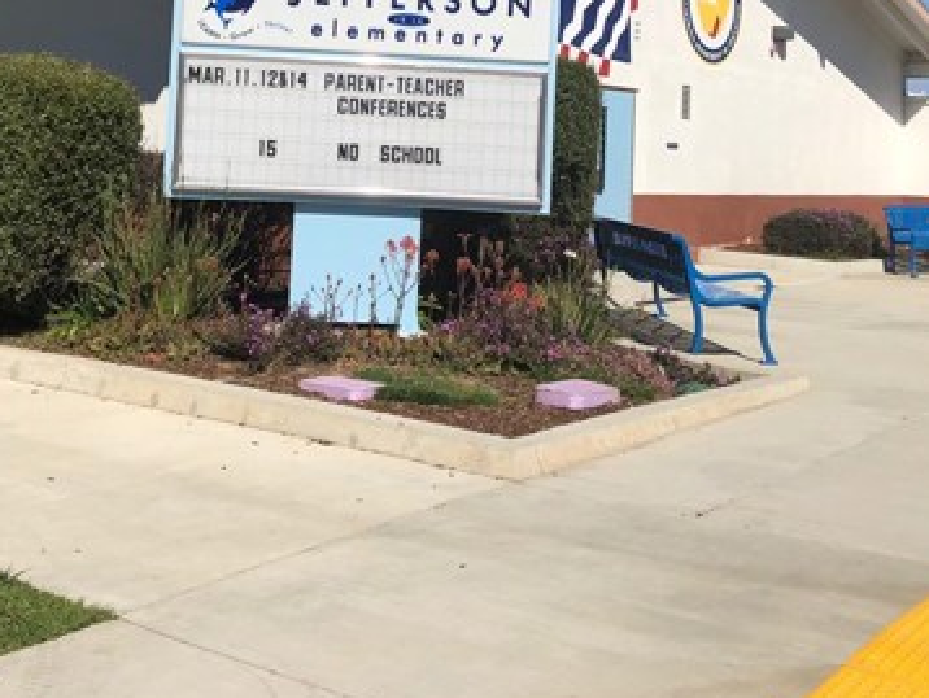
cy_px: 104
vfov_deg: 28.3
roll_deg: -2.3
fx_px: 1343
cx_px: 426
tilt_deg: +2.8
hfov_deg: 38.1
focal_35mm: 50
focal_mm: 3.99
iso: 20
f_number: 1.8
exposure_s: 1/4000
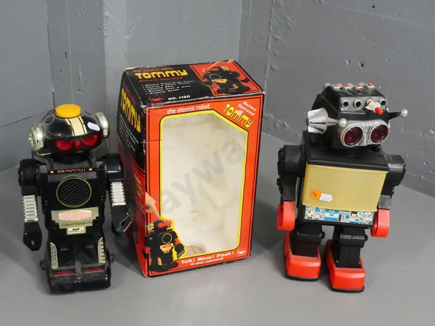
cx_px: 218
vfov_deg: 29.1
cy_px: 163
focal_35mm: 50
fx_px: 628
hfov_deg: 38.2
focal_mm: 25
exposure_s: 1/80
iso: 3200
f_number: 5
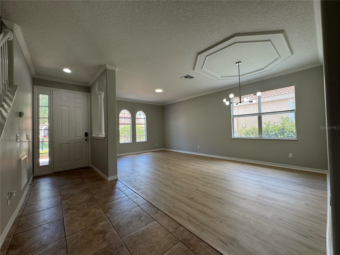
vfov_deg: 85.7
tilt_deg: +0.9
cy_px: 128
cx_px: 170
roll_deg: +1.1
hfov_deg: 102.1
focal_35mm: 14
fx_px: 138
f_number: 2.2
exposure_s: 1/120
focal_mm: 2.22
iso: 80
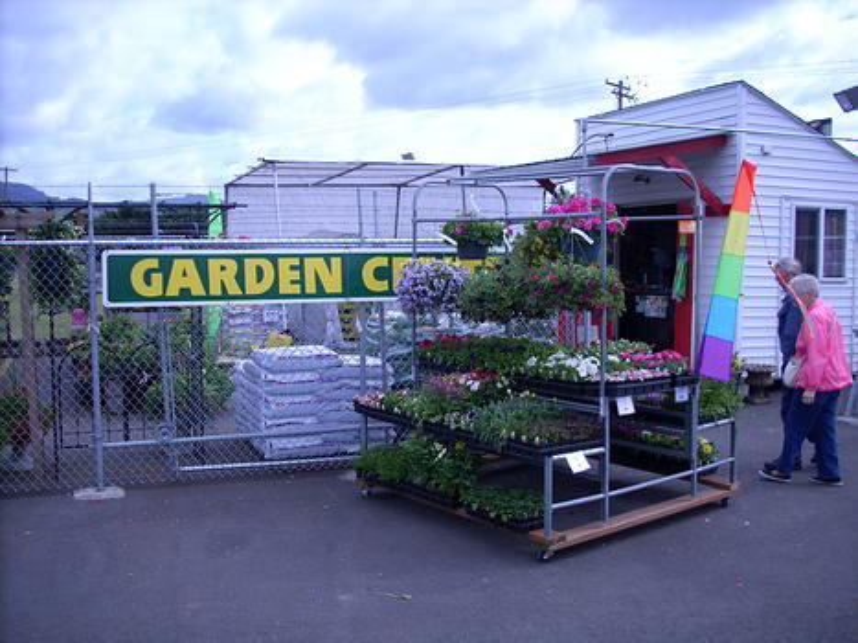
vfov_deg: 38.6
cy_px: 322
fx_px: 917
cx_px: 429
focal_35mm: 37
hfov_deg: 50.2
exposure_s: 1/479
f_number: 2.8
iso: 64
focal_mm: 6.2
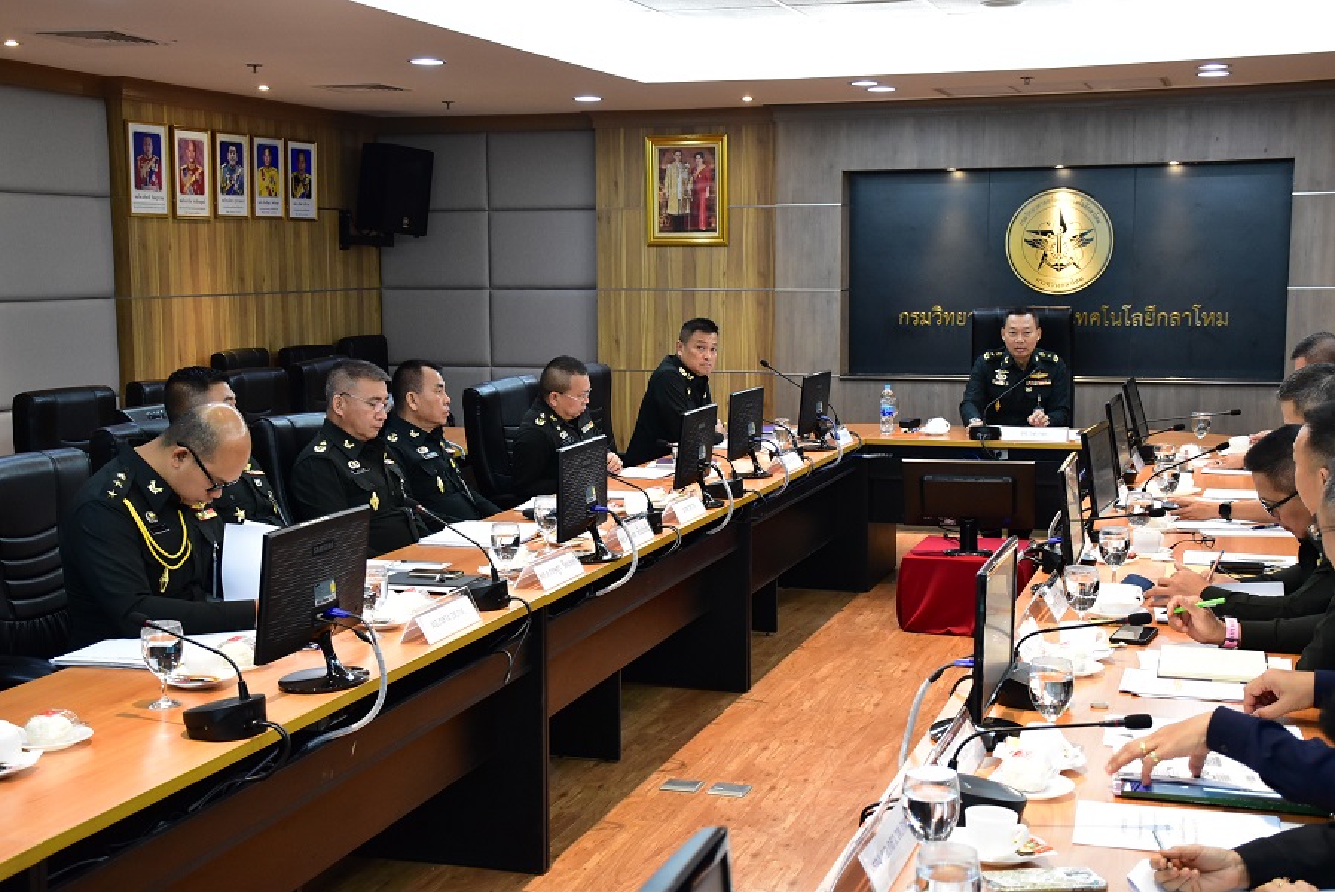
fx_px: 1892
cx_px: 668
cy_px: 446
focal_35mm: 51
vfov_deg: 26.5
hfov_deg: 38.9
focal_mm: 34
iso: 2000
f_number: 5.6
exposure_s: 1/50
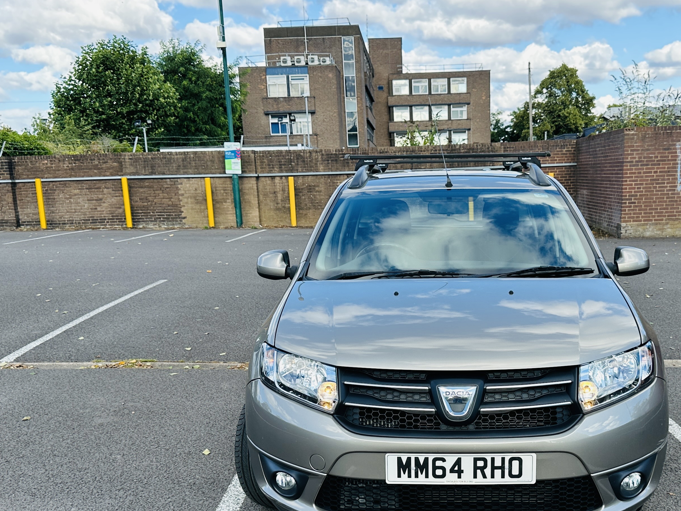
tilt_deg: -10.3
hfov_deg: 46.5
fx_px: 787
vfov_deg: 35.3
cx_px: 417
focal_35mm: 40
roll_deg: +0.6
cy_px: 369
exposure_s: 1/1119
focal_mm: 6.86
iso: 80
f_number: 1.78
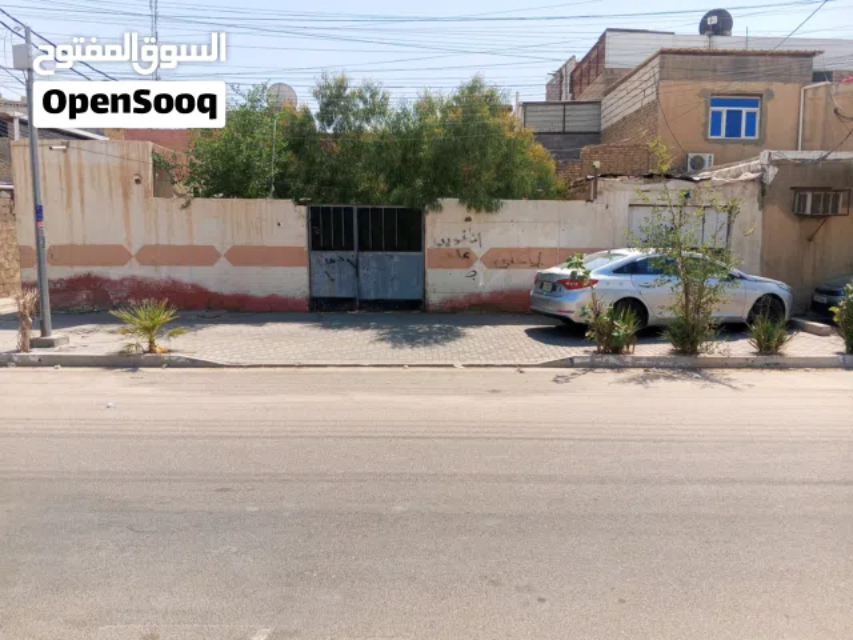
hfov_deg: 65.3
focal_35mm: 27
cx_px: 426
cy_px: 320
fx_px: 665
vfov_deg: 51.4
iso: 56
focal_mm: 4.09
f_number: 1.6
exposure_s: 1/1091
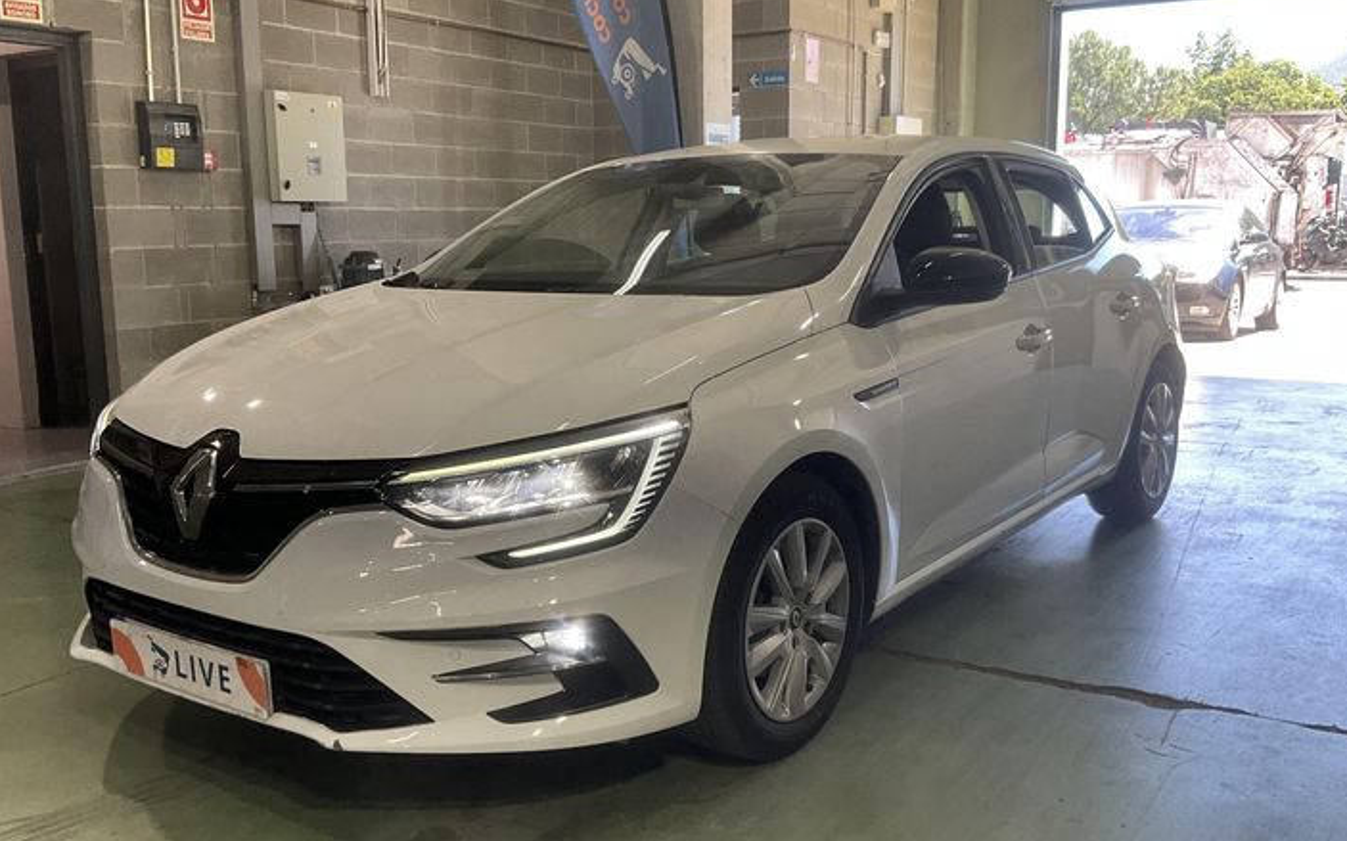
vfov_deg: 36.3
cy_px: 437
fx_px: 1285
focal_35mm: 35
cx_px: 655
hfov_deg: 55.3
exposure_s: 1/100
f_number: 1.8
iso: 32
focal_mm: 3
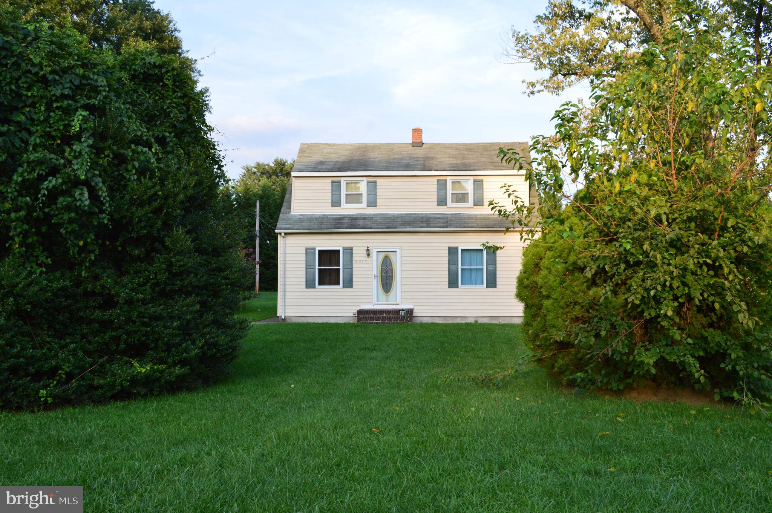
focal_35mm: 30
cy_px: 256
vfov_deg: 43.5
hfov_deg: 62.0
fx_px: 643
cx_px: 386
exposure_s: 1/125
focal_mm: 20
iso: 400
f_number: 9
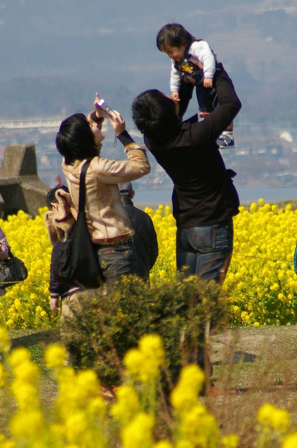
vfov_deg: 6.9
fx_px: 3730
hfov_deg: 4.6
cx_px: 148
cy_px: 224
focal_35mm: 300
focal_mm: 200
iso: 200
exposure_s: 1/750
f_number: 5.6
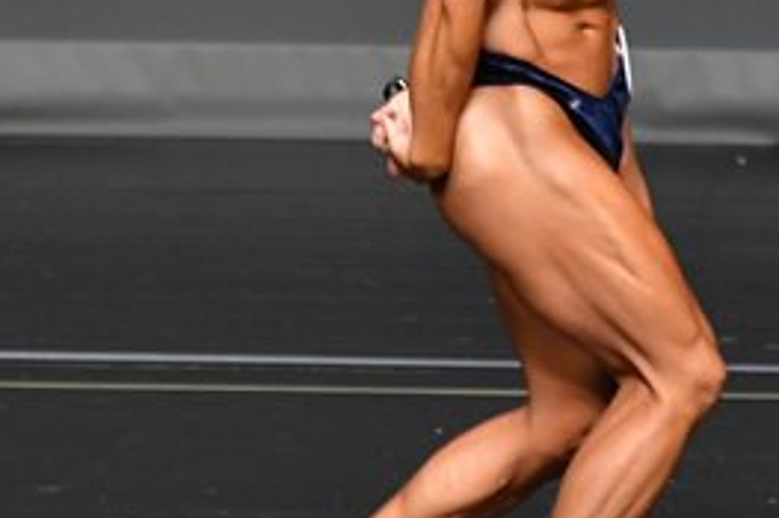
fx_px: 23938
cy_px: 36
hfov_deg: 1.9
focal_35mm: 1107
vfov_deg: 1.2
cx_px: 618
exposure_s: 1/400
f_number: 5.6
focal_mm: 250
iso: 2500
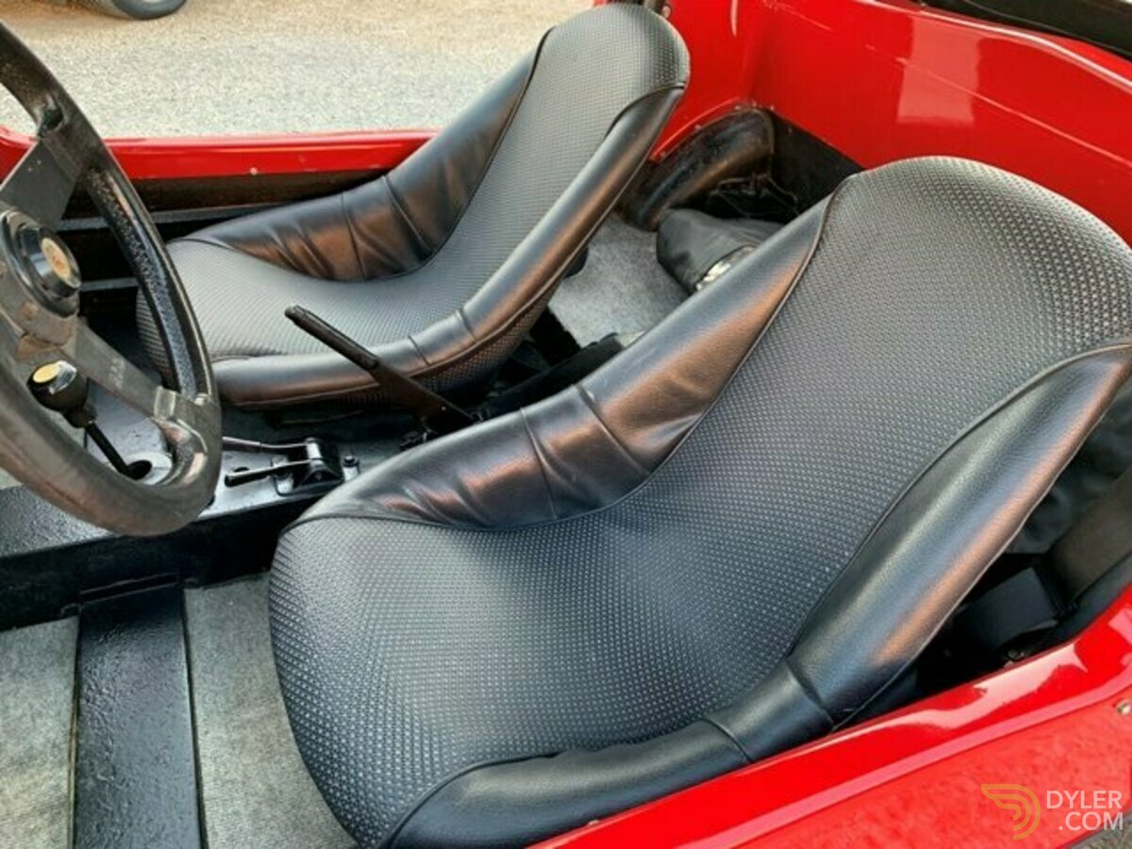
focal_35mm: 26
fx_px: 850
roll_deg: -6.5
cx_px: 566
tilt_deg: -37.6
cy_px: 424
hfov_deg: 67.3
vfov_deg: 53.1
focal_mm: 4.25
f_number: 1.8
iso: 100
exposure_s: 1/65
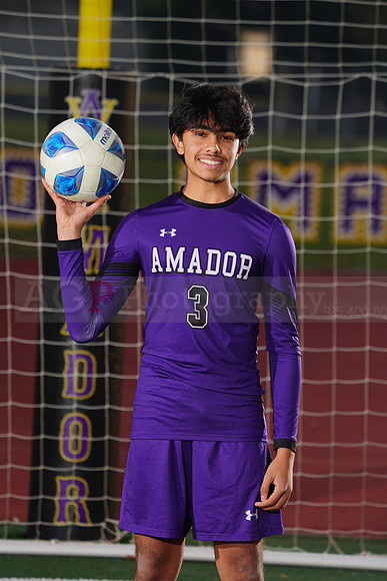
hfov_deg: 4.7
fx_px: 4738
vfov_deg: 7.0
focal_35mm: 294
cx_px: 194
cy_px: 290
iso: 200
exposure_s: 1/200
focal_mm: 294
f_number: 7.1
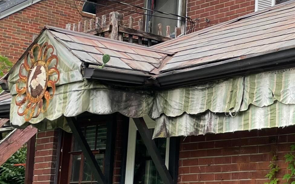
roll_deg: -0.2
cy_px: 80
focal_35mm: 85
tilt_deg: +11.5
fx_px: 683
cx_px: 333
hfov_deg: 22.8
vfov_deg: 15.4
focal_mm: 4.2
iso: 32
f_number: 1.6
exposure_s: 1/1082
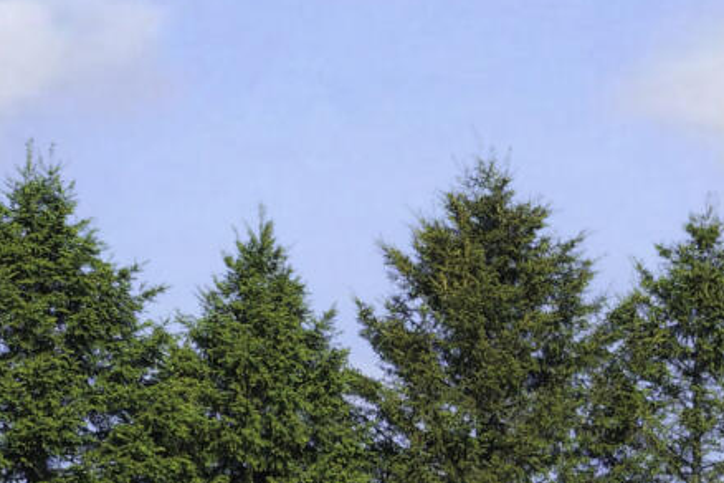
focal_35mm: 192
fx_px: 3861
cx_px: 2134
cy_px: 971
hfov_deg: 8.9
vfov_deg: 6.9
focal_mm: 14.45
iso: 160
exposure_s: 1/2000
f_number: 2.8
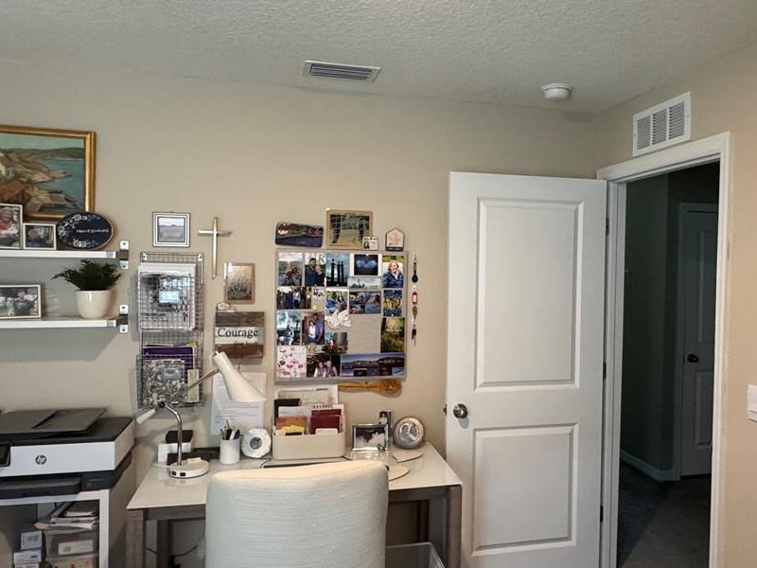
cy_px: 280
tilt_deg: -0.7
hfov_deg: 63.0
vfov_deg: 49.7
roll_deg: -0.7
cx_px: 442
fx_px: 612
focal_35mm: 28
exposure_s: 1/60
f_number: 2.2
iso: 320
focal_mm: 2.22
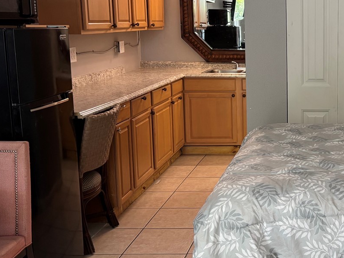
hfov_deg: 34.3
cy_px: 98
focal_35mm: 52
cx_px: 326
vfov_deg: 27.9
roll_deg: -0.6
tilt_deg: -8.6
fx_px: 517
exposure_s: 1/60
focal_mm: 5.96
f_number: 1.6
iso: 200
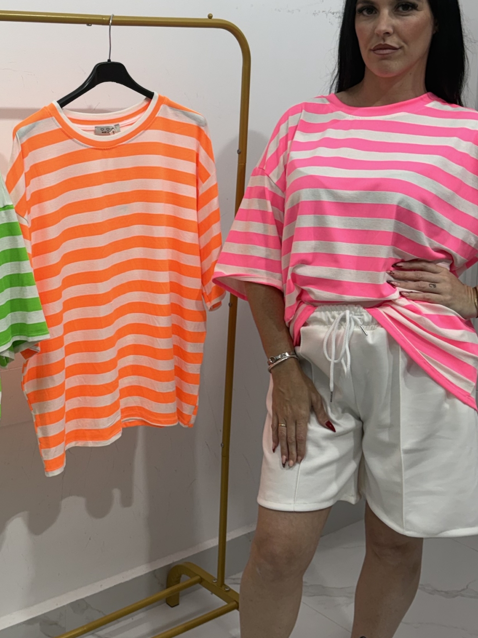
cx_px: 145
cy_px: 283
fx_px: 884
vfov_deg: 39.6
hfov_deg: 30.0
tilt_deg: -12.4
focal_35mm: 48
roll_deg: +0.2
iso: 40
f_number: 1.6
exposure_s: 1/100
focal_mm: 5.96
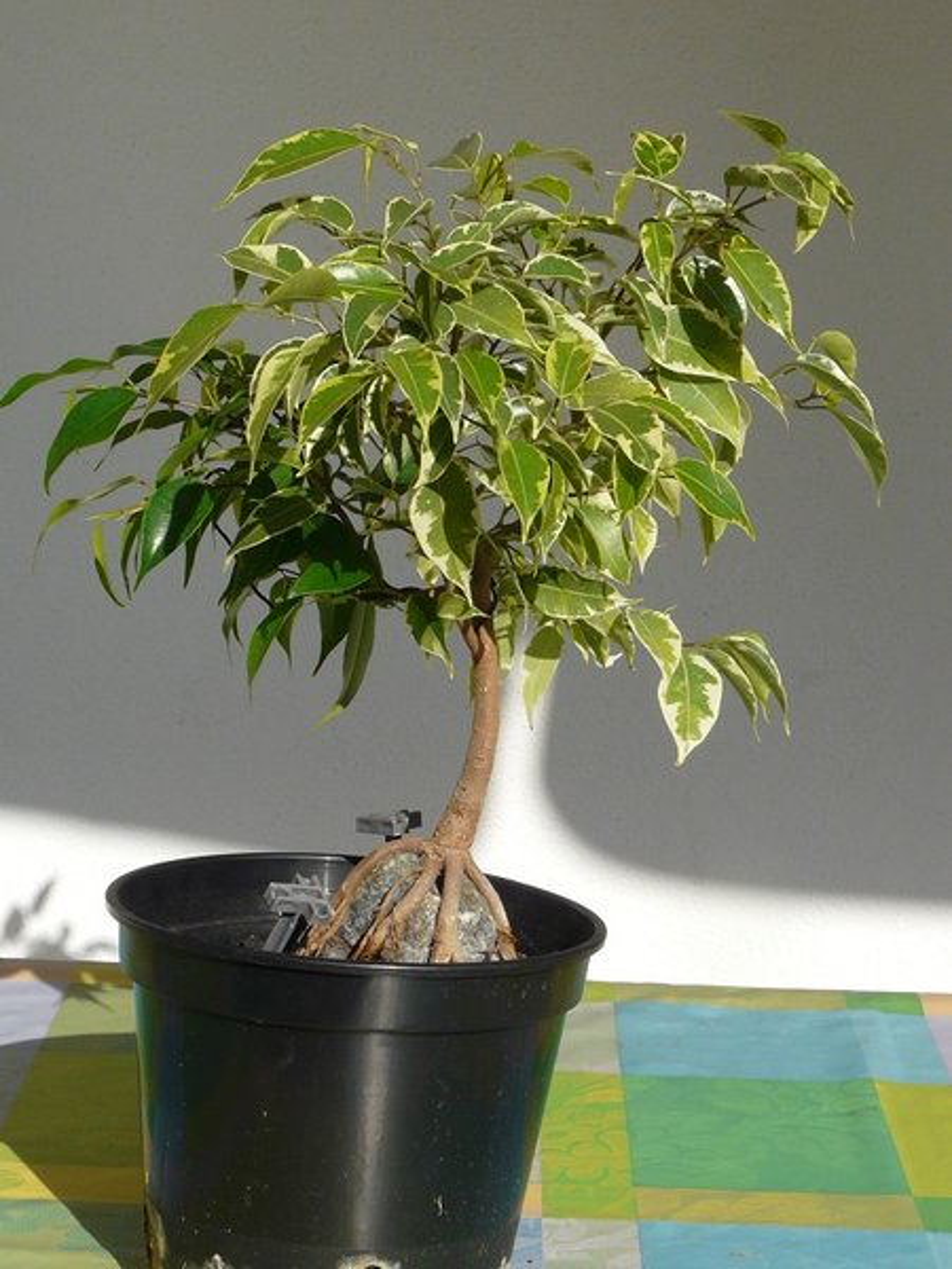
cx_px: 476
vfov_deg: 20.2
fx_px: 3557
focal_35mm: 97
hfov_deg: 15.2
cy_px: 634
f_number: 5.6
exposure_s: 1/500
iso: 100
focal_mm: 10
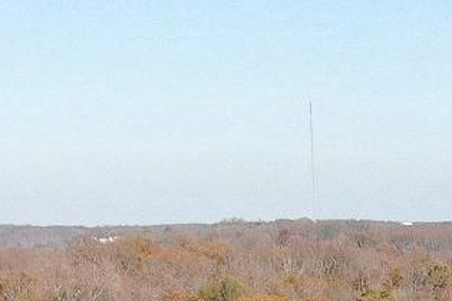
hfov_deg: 12.5
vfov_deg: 7.6
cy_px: 860
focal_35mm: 162
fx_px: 2034
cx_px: 474
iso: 115
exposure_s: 1/71.7
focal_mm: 4.5
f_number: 2.8
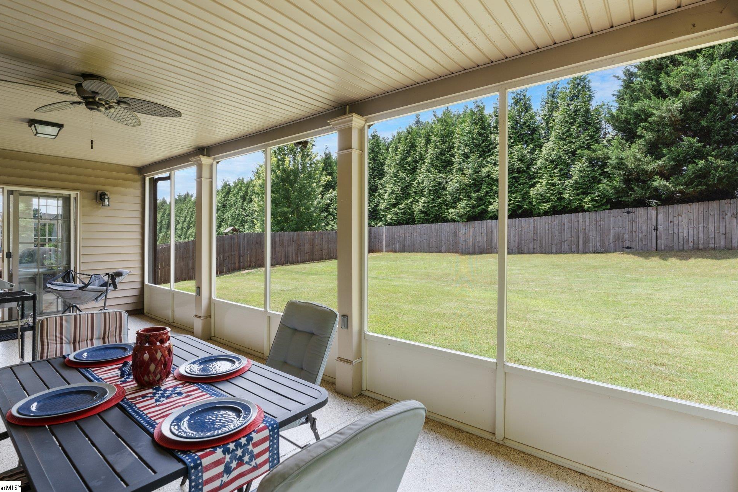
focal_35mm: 17
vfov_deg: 70.4
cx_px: 378
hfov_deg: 93.3
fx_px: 349
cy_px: 231
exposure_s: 1/13
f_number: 9
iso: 200
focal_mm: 16
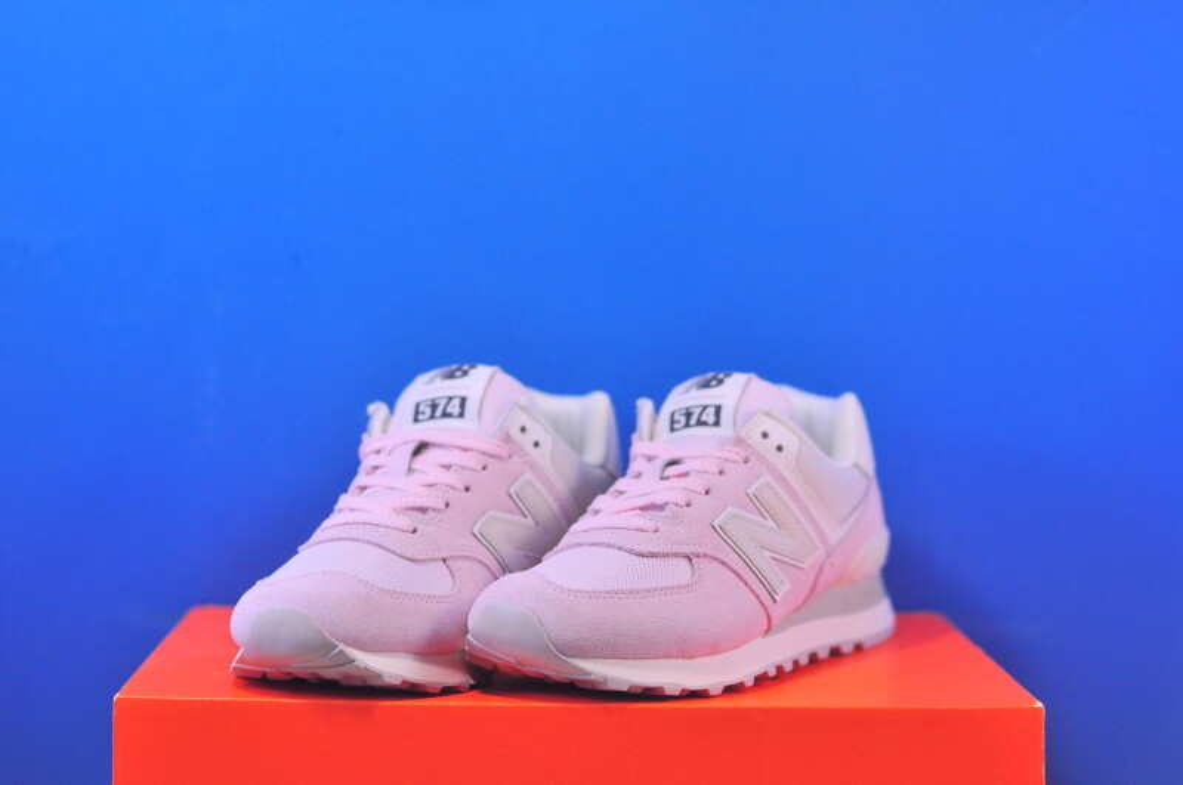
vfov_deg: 18.1
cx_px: 592
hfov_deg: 27.0
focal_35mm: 75
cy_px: 392
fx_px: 2461
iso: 250
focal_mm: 50
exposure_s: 1/320
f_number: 2.5
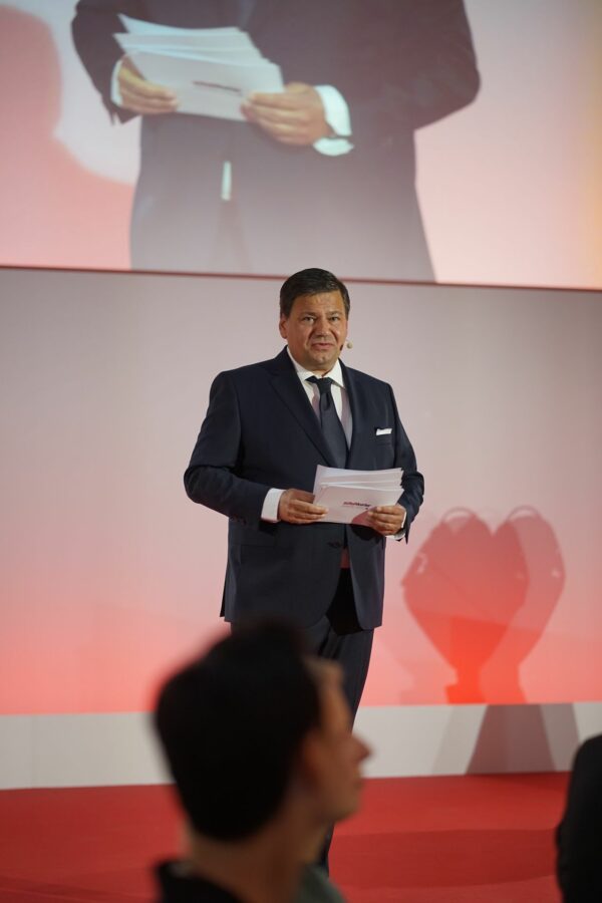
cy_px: 452
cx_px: 301
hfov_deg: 16.1
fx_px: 2132
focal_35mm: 85
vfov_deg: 23.9
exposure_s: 1/200
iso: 800
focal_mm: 85
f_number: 2
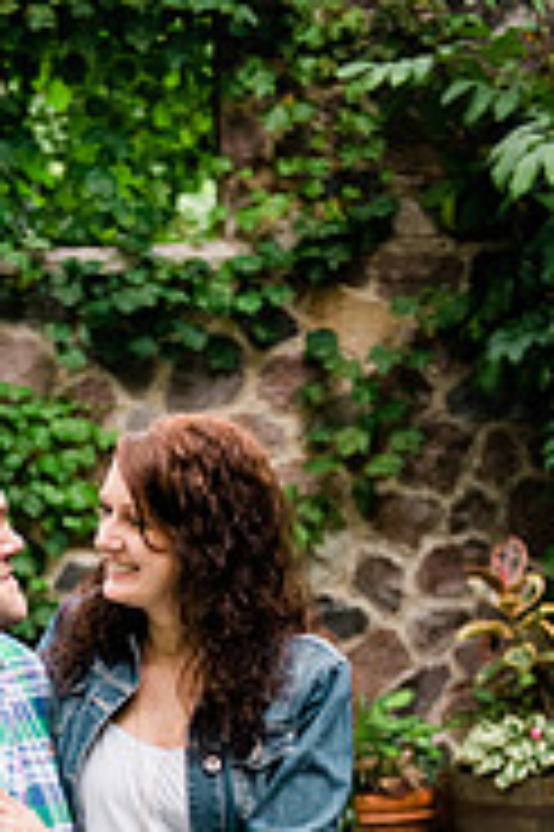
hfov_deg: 11.6
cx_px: 5
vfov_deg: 17.1
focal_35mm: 117
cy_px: 841
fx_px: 2706
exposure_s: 1/200
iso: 500
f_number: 2.8
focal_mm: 48
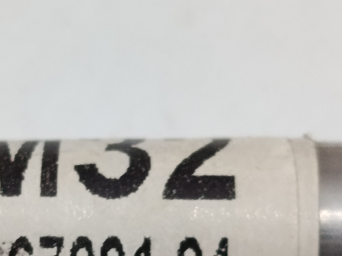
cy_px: 189
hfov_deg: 11.3
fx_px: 1729
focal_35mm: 175
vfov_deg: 8.5
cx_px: 107
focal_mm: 5.24
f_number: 1.7
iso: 665
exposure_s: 1/50
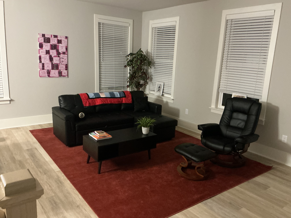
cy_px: 109
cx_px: 146
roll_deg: -2.2
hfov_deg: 61.7
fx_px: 244
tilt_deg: -12.1
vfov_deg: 48.2
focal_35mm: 29
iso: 500
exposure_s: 1/20
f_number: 1.8
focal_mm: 3
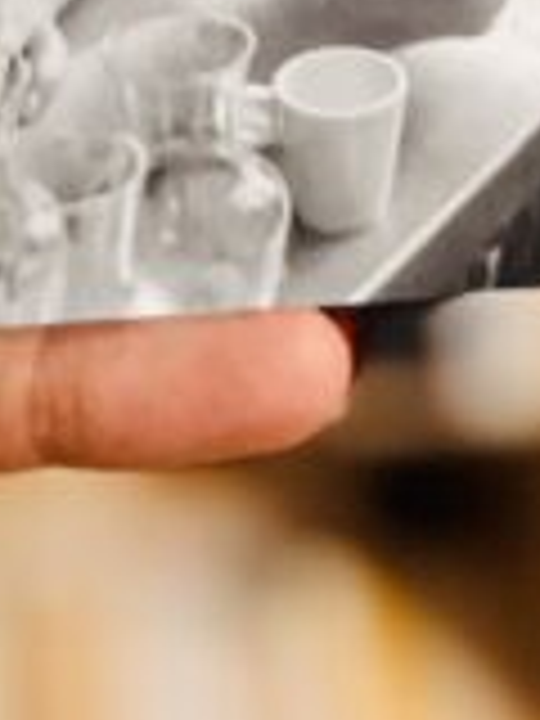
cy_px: -900
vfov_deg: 12.5
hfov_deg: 11.2
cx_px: -94
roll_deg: -0.5
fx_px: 2704
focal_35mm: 130
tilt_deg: -28.0
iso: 640
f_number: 1.5
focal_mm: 5.7
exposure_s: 1/33
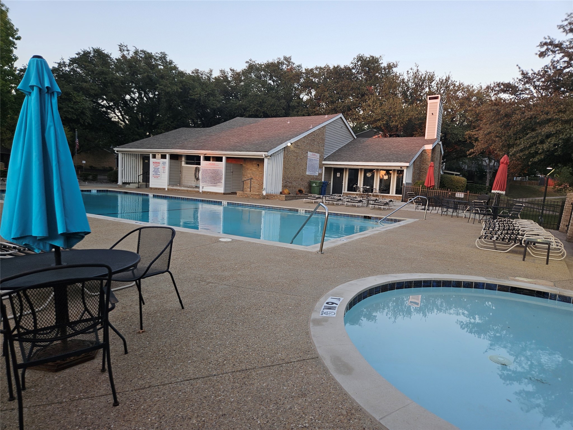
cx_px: 286
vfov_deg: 58.9
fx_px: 381
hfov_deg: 73.9
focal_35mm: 23
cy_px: 215
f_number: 1.8
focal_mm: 5.4
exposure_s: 1/120
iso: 40
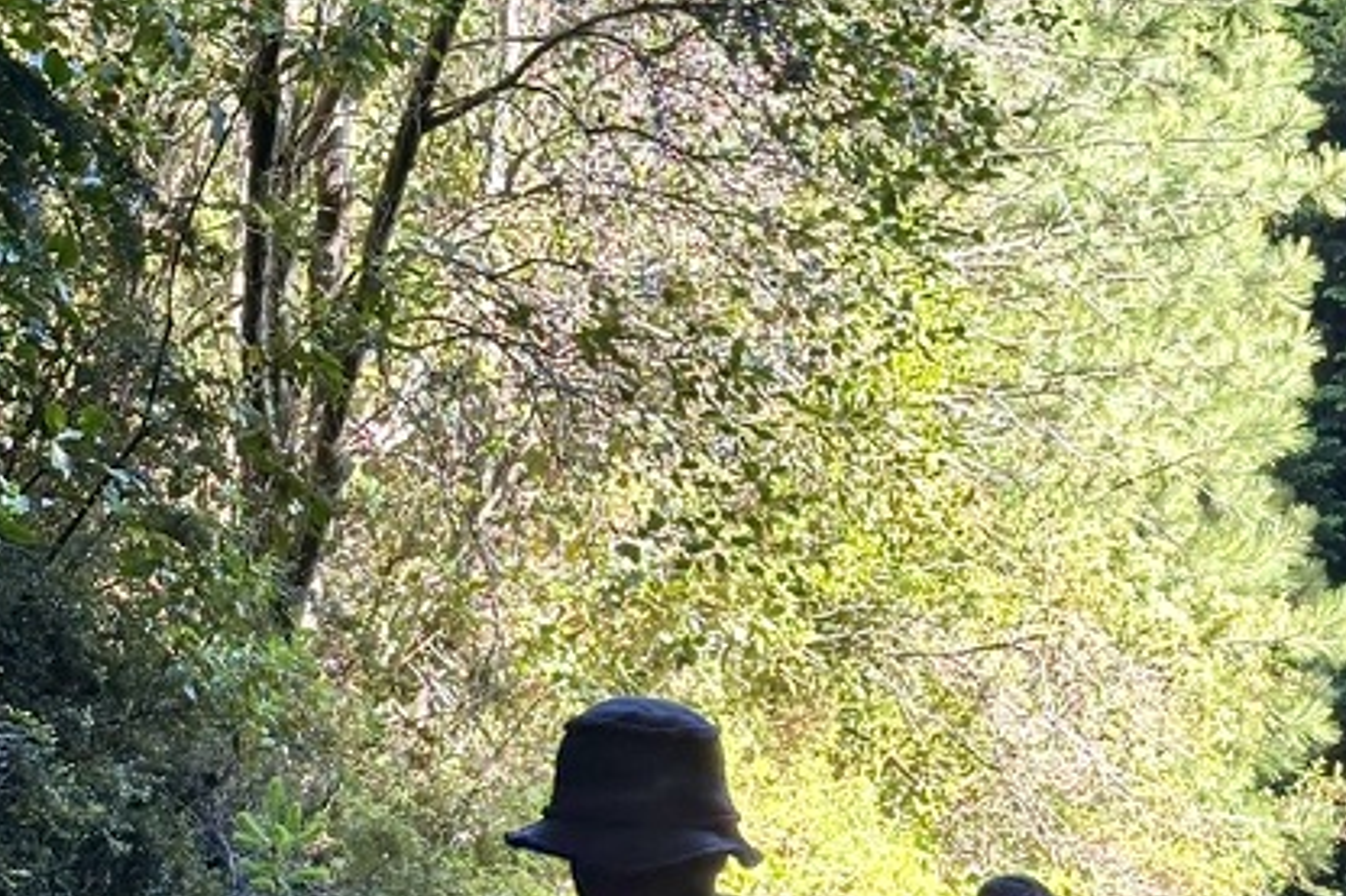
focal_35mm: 123
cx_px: 993
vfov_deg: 11.1
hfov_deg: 16.6
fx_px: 4597
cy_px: 835
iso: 80
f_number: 1.78
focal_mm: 6.86
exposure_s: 1/170
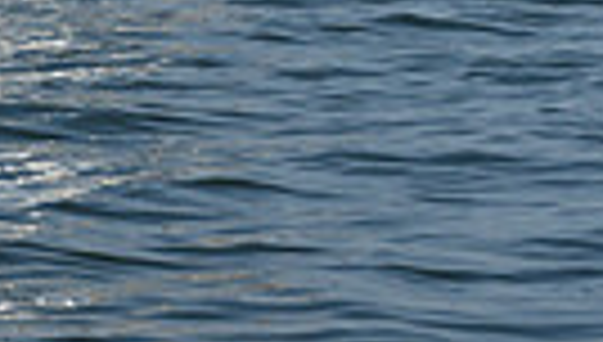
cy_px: -940
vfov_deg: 2.8
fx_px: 6889
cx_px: 133
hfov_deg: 5.0
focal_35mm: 430
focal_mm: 95
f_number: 13
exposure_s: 1/640
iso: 320
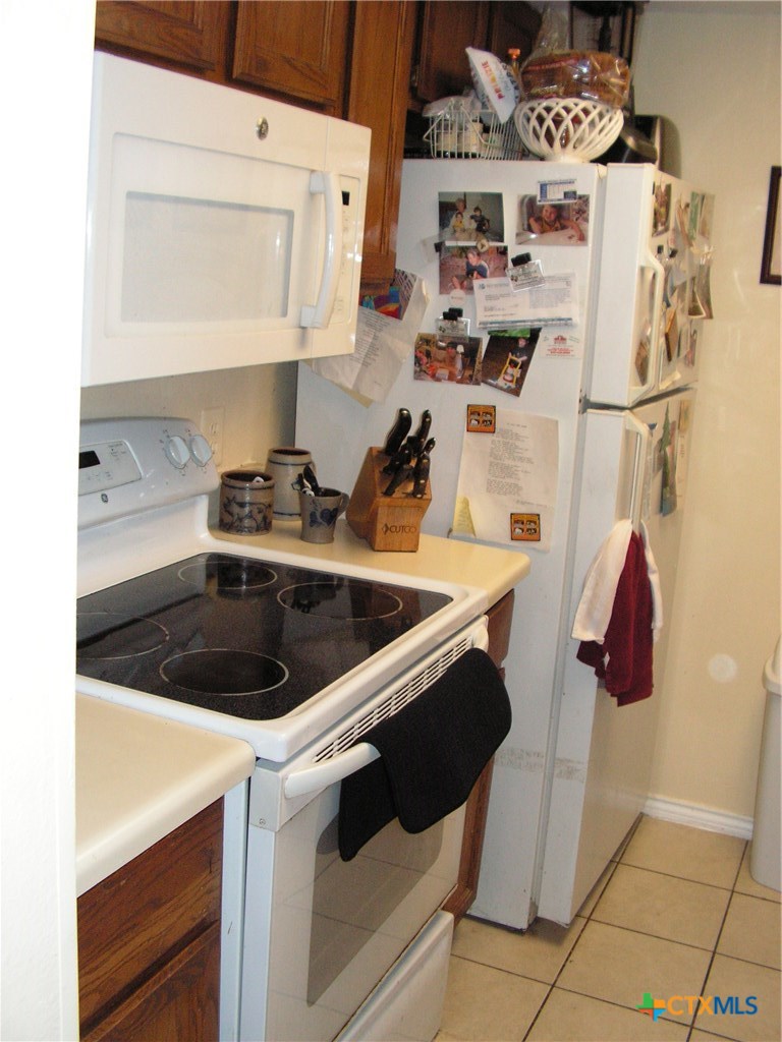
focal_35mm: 36
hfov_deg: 39.7
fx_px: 1084
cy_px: 521
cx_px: 391
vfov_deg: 51.4
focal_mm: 6
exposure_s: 1/40
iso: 160
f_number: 3.2
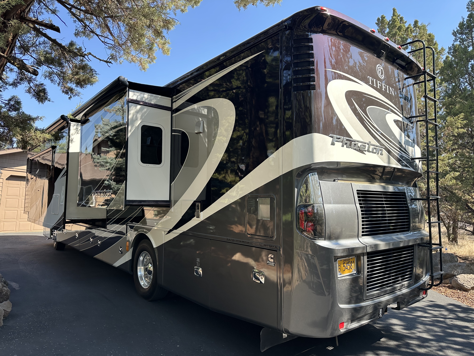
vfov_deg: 56.8
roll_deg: -3.2
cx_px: 237
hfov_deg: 71.6
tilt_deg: +5.2
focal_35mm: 24
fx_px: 329
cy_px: 178
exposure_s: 1/850
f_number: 1.78
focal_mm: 6.86
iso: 80
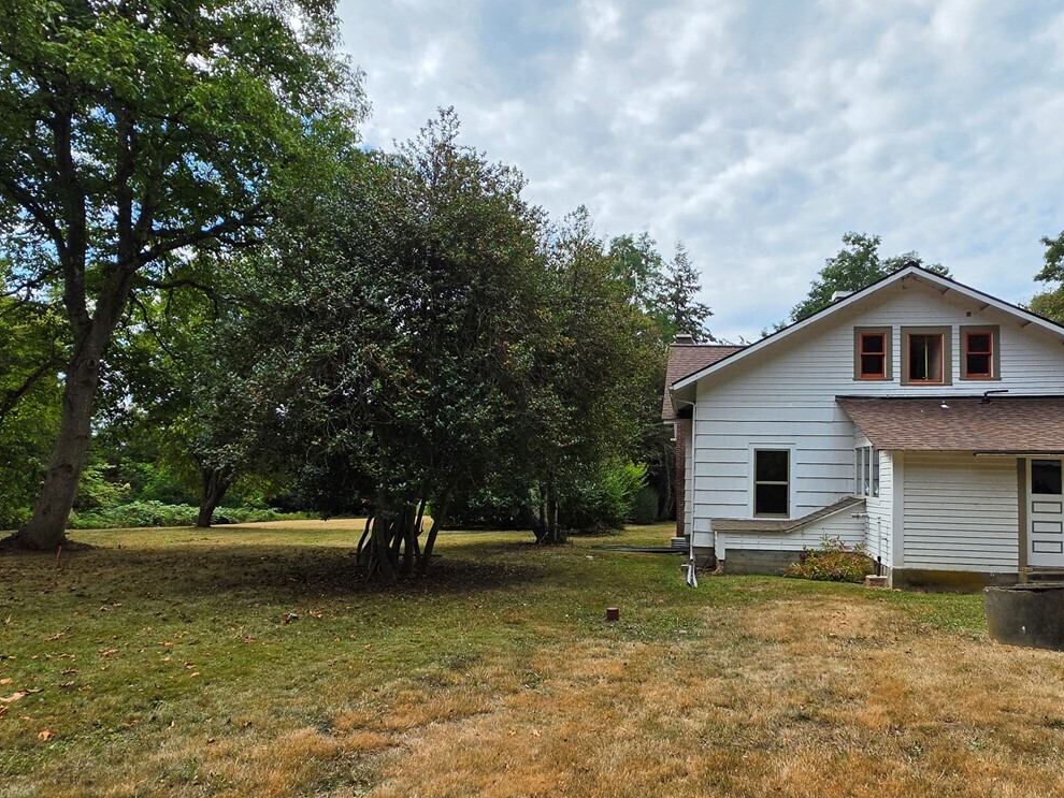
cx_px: 612
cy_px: 437
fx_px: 646
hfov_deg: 78.5
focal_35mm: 21
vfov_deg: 63.3
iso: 32
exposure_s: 1/2314
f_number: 1.9
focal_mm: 2.2
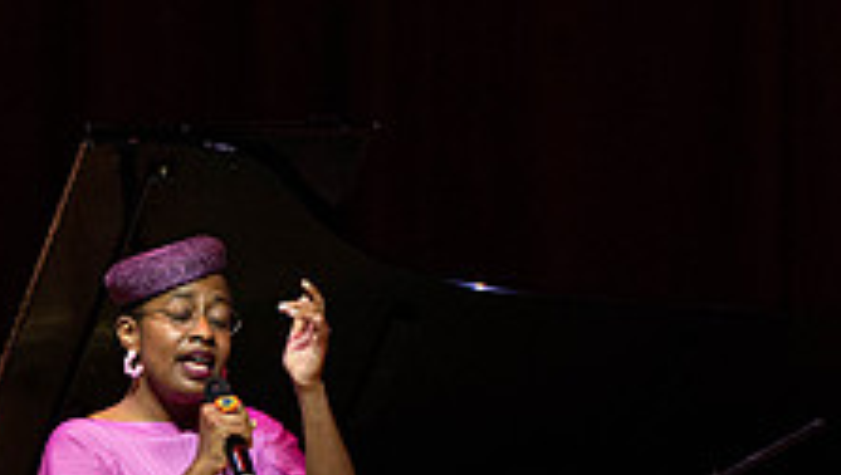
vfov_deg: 1.4
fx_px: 19824
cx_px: 247
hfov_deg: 2.4
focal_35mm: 888
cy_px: 658
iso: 4000
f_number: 8
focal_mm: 300
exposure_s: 1/320
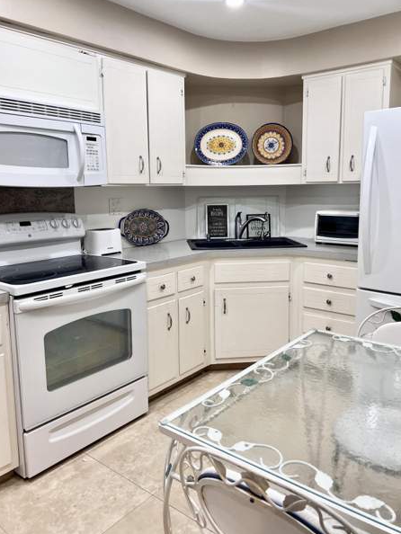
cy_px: 249
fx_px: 432
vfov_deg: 63.4
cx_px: 207
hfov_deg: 49.8
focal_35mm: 28
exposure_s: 1/120
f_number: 1.5
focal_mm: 5.7
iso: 125
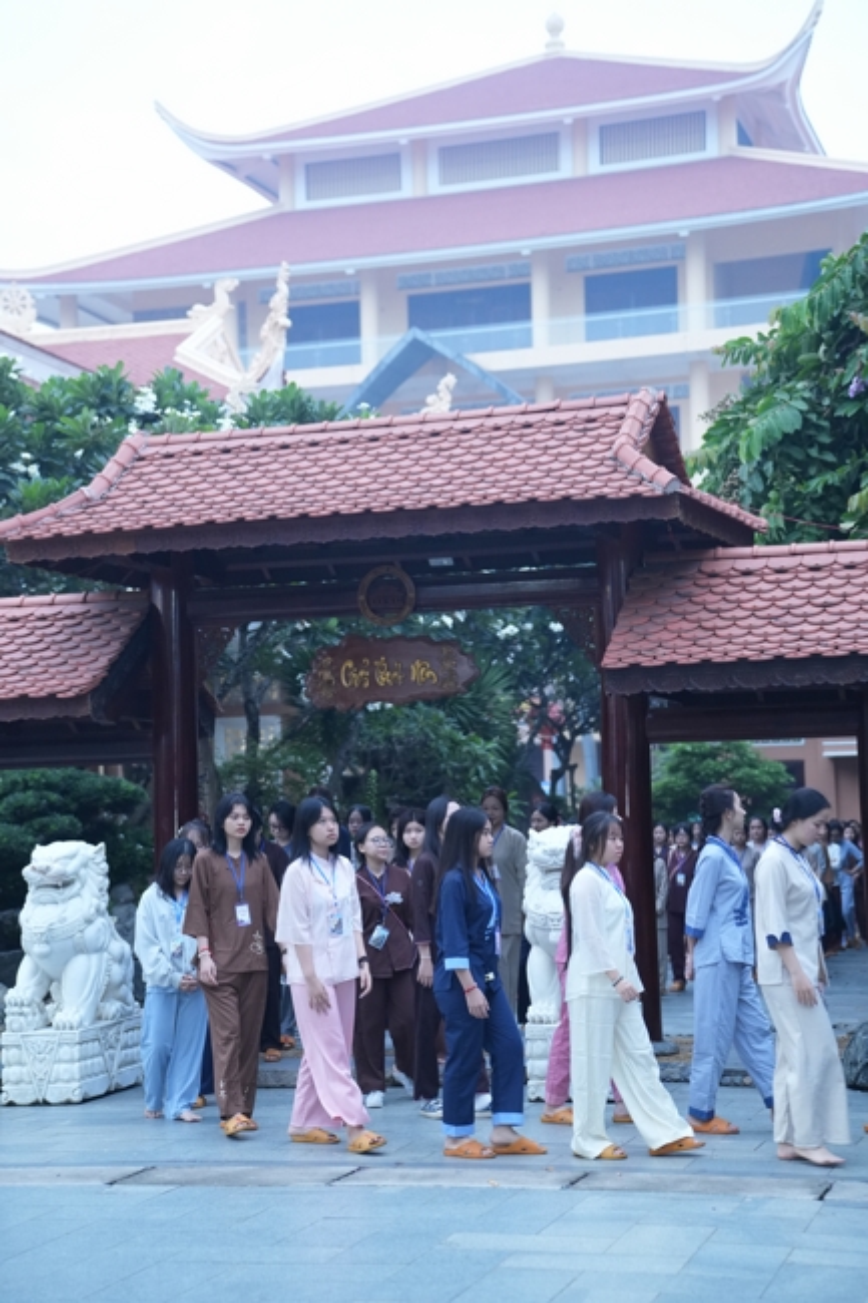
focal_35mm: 62
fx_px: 2243
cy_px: 652
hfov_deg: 21.9
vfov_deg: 32.4
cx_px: 434
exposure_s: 1/125
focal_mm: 62
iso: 3200
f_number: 2.8
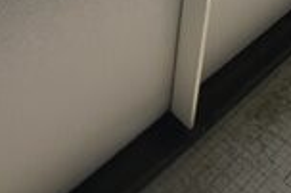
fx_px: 460
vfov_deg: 18.1
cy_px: -166
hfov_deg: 32.0
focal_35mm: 57
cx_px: -8
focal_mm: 1.57
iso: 32
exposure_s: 1/763
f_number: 1.8
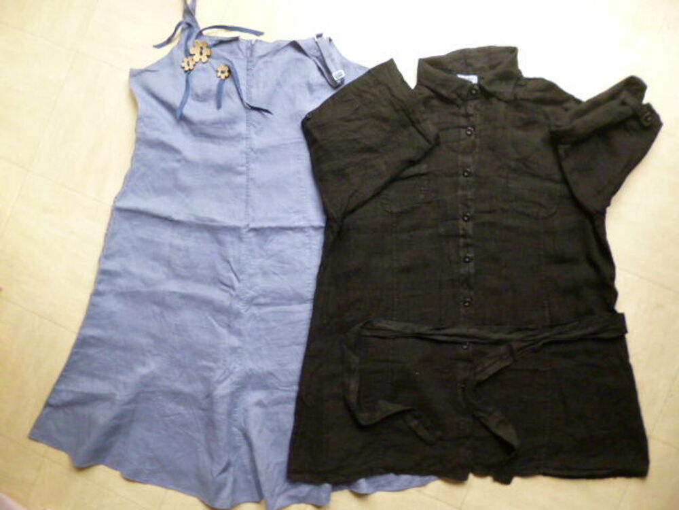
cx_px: 340
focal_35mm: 24
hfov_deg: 71.6
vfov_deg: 56.8
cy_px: 255
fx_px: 471
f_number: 2.5
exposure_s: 1/15
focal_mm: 4.3
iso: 400
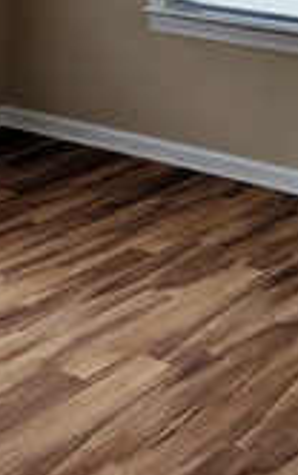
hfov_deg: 14.2
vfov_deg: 24.0
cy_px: 298
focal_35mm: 86
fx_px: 1116
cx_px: -150
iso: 50
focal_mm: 4.44
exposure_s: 1/125
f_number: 1.8
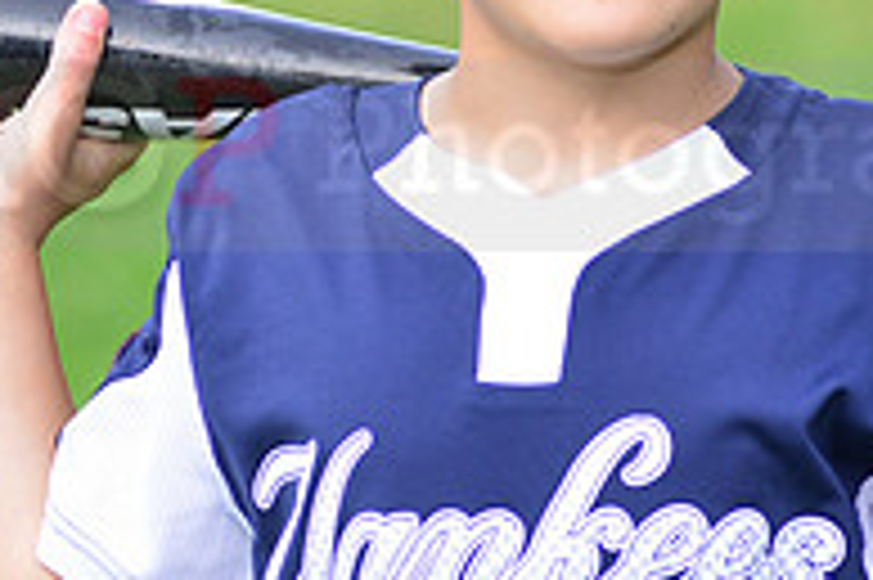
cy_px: 119
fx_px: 12333
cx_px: 626
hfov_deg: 4.1
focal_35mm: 509
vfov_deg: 2.7
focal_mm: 170
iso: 320
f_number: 5.6
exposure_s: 1/200
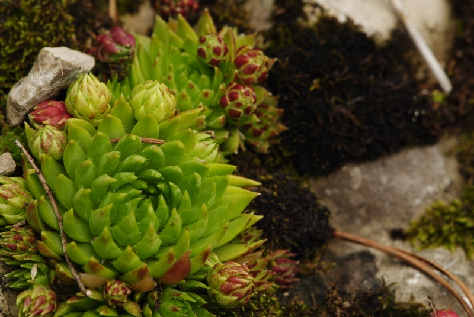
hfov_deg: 16.0
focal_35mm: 128
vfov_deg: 10.8
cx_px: 237
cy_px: 158
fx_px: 1681
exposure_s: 1/160
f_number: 8
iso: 100
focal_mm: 85
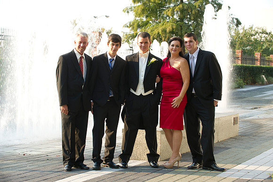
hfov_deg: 22.6
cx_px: 136
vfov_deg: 15.2
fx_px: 682
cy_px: 91
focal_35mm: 90
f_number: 5.6
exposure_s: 1/125
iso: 320
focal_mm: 90
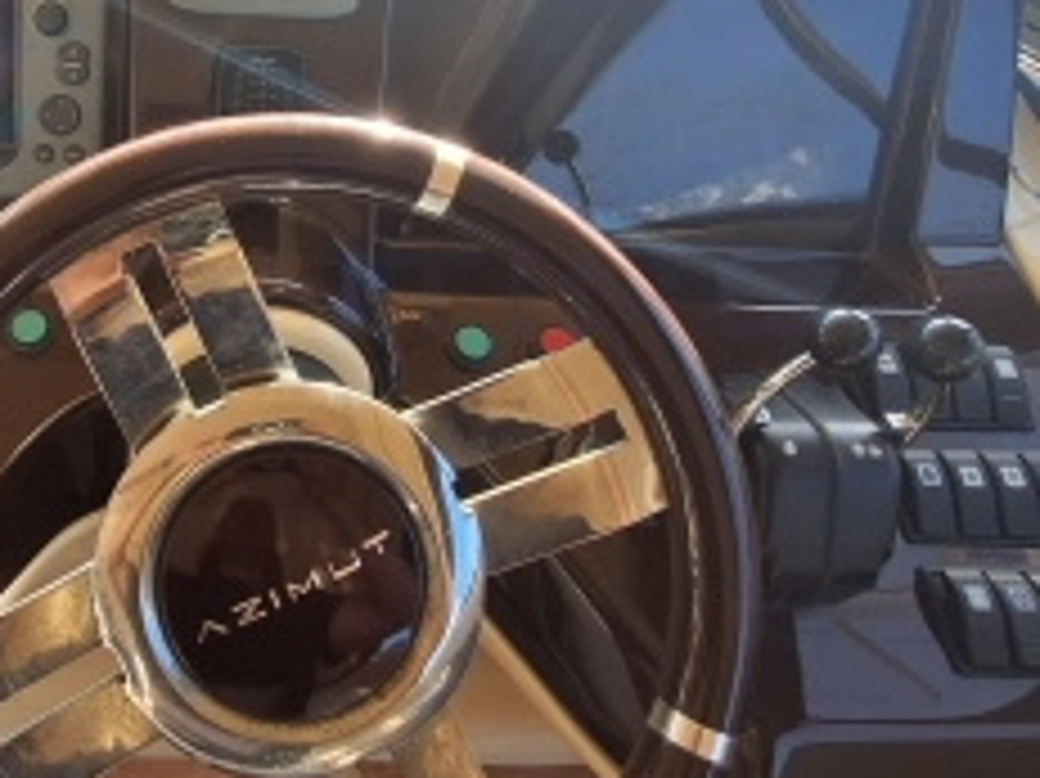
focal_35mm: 31
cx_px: 198
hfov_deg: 54.1
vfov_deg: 43.6
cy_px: 173
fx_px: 931
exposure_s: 1/100
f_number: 2.2
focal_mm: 1.74
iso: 40
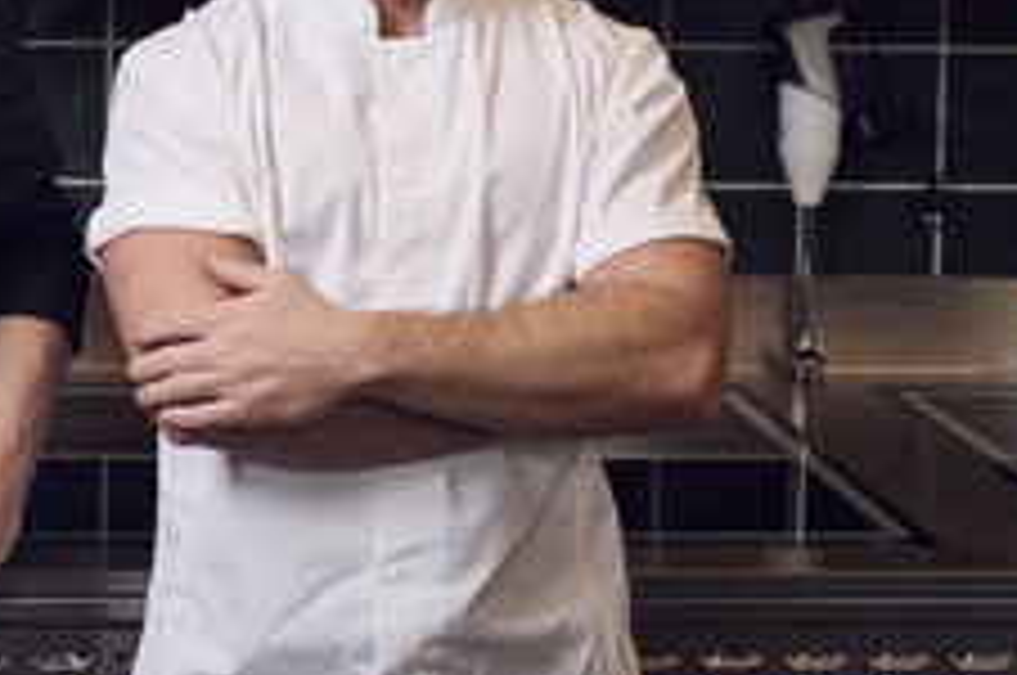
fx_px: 3188
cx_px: 45
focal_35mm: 113
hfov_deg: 17.8
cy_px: 52
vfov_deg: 12.0
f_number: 4
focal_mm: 51
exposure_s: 1/200
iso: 1600
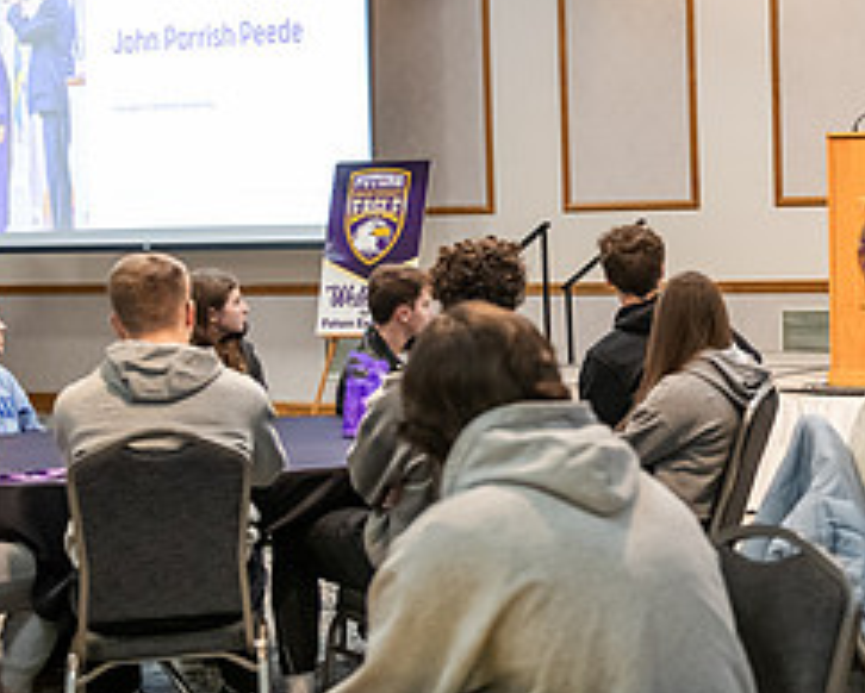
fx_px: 2306
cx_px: 933
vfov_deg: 17.1
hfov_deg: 20.3
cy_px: 263
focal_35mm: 90
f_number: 3.2
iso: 2500
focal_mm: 40
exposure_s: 1/200
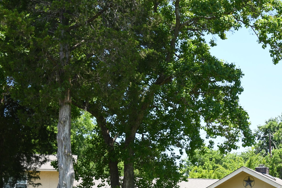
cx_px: 256
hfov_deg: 29.2
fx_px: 517
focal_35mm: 66
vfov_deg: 20.5
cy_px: 135
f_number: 3.8
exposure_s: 1/640
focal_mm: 24
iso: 200
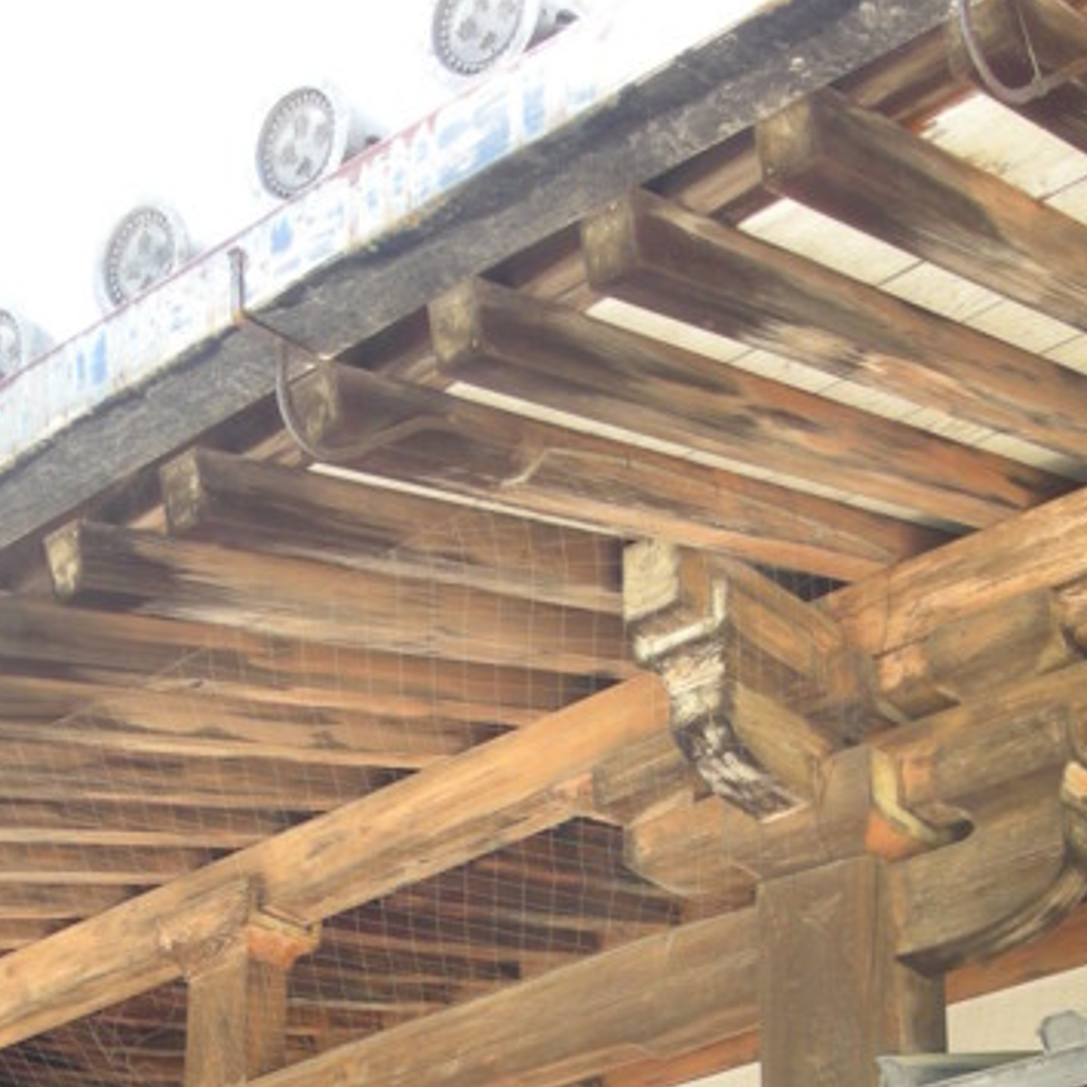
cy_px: 1115
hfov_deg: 24.7
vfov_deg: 23.5
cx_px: 580
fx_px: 2487
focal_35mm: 70
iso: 50
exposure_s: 1/59.4
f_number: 2.8
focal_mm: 5.7
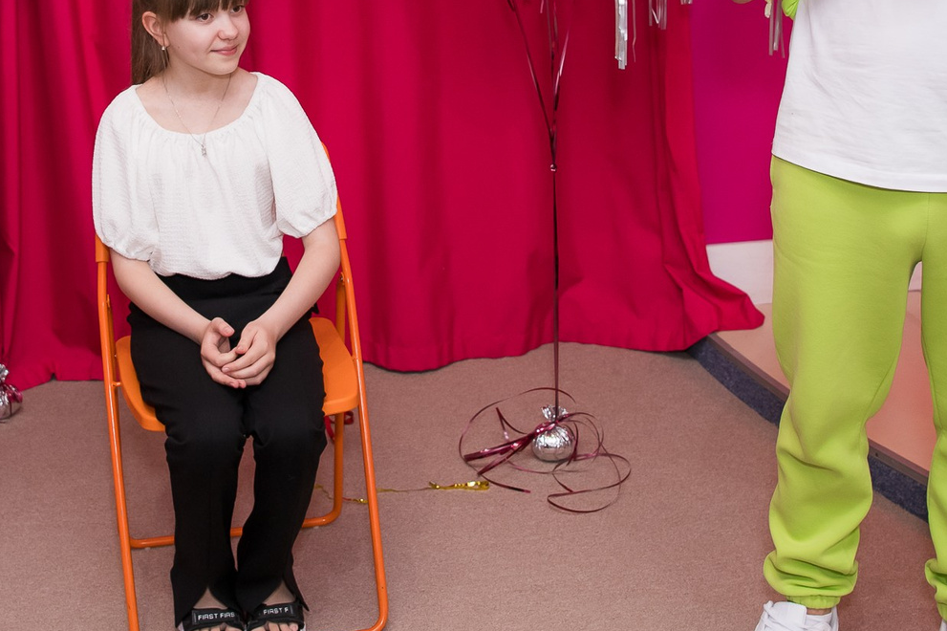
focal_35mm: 62
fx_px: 1630
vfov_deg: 21.3
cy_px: 33
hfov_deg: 32.2
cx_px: 331
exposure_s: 1/160
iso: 500
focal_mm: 24
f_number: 2.8
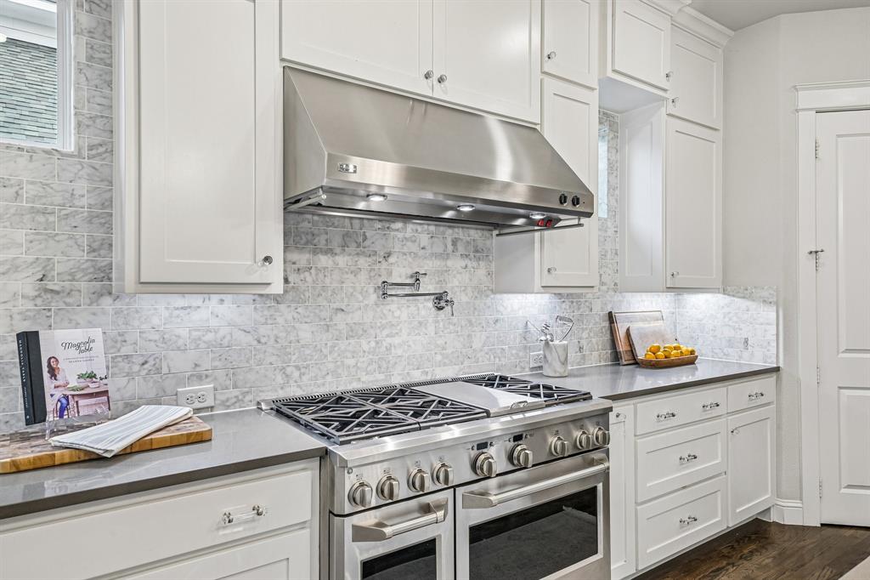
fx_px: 519
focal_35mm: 22
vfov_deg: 58.3
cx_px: 435
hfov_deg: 79.9
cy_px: 290
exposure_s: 1/25
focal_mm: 21.5
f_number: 8
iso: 400
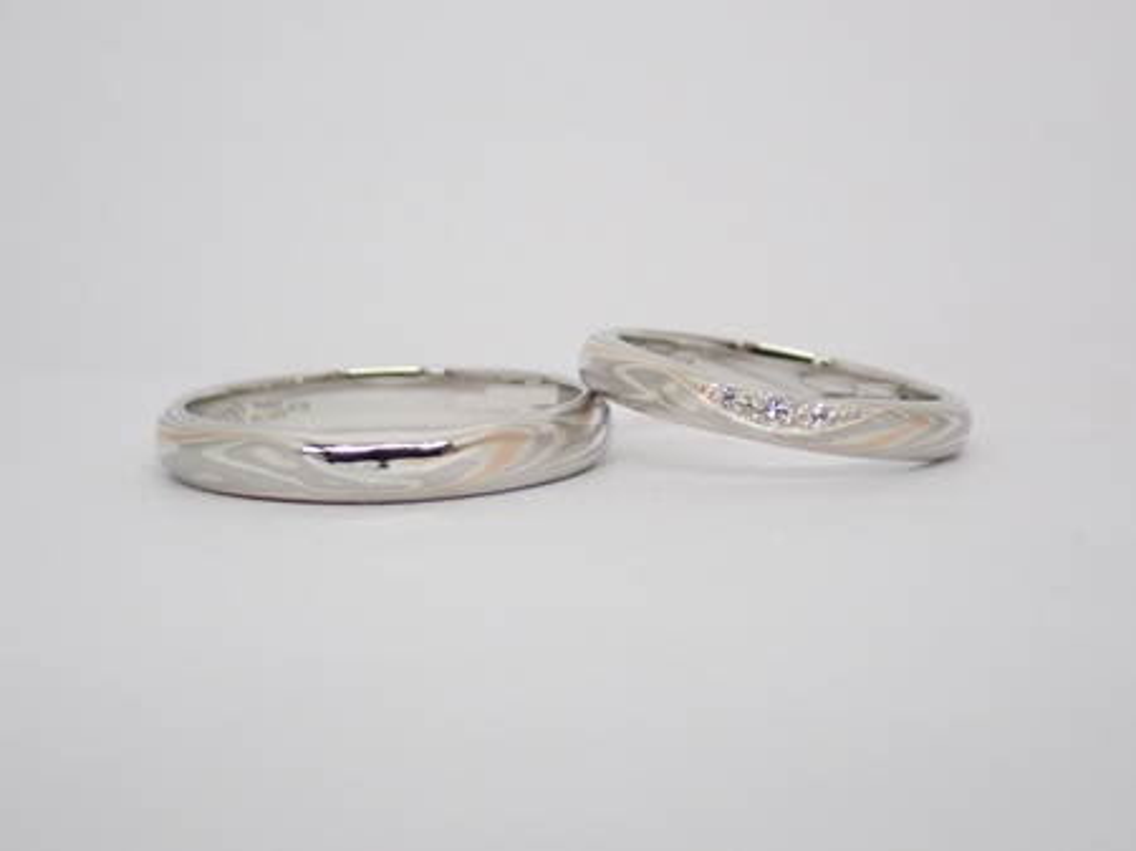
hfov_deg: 25.3
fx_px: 2526
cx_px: 568
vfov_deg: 19.1
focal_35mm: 77
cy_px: 426
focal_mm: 13.65
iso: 200
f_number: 4.1
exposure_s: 1/125
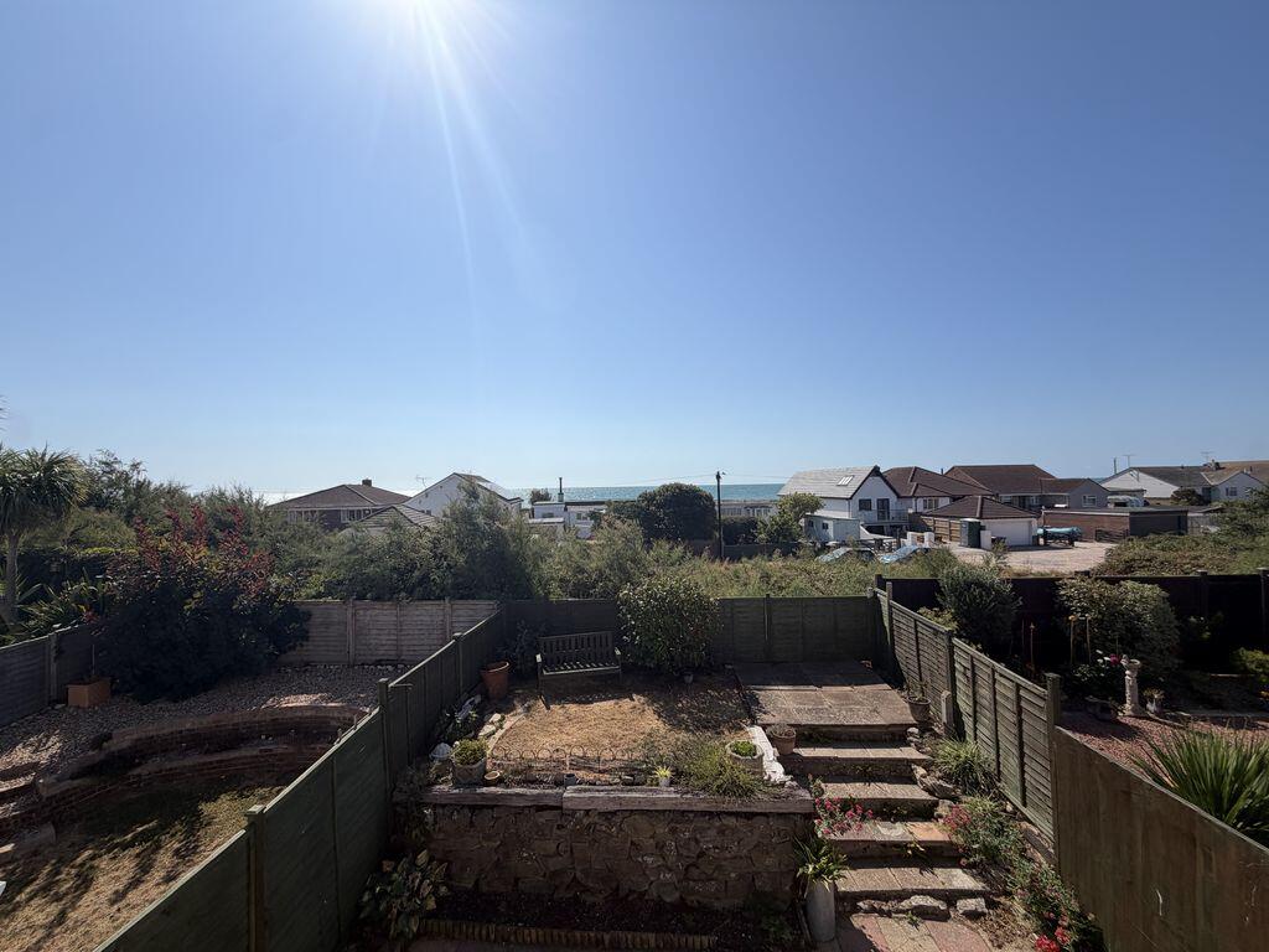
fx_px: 513
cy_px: 476
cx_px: 634
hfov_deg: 102.1
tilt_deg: +1.7
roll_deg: +2.0
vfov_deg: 85.7
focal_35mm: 14
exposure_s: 1/1745
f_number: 2.2
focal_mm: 2.22
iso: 20
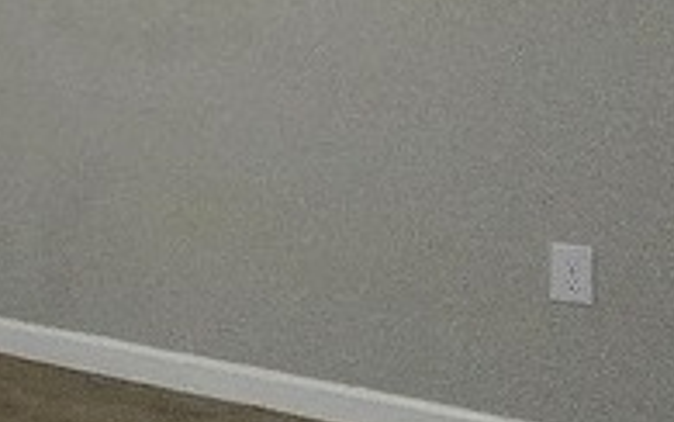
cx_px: -747
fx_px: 1874
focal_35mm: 102
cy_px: -190
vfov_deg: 12.3
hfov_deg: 15.4
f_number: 2.2
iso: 500
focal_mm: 2.2
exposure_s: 1/60
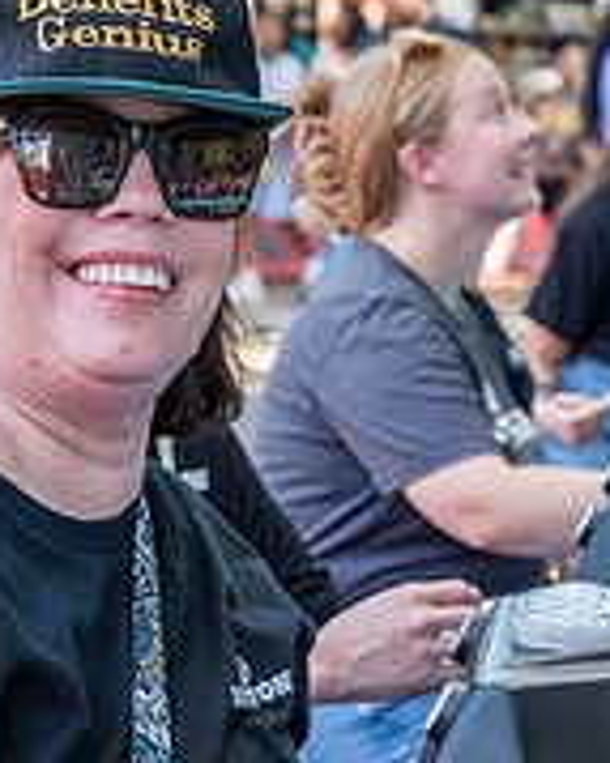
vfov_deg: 13.8
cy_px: 597
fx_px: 3139
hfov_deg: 11.1
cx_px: 316
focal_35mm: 139
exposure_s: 1/200
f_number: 5.6
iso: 1000
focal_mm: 59
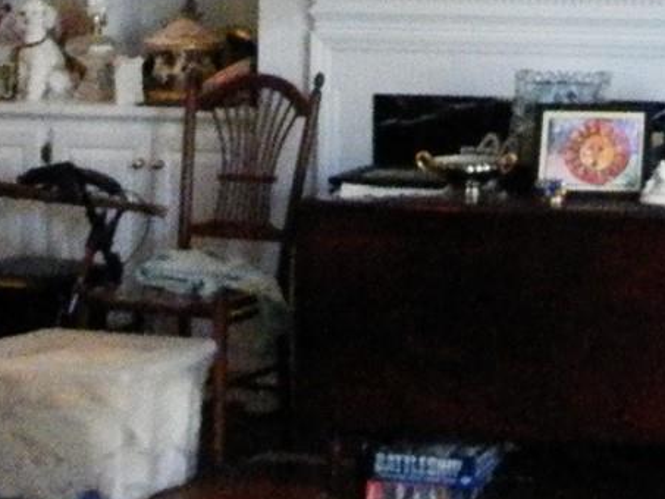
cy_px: -216
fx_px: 2171
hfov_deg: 16.7
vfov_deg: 12.5
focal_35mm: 113
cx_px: 790
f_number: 3.1
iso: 1000
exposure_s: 1/50
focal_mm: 4.5
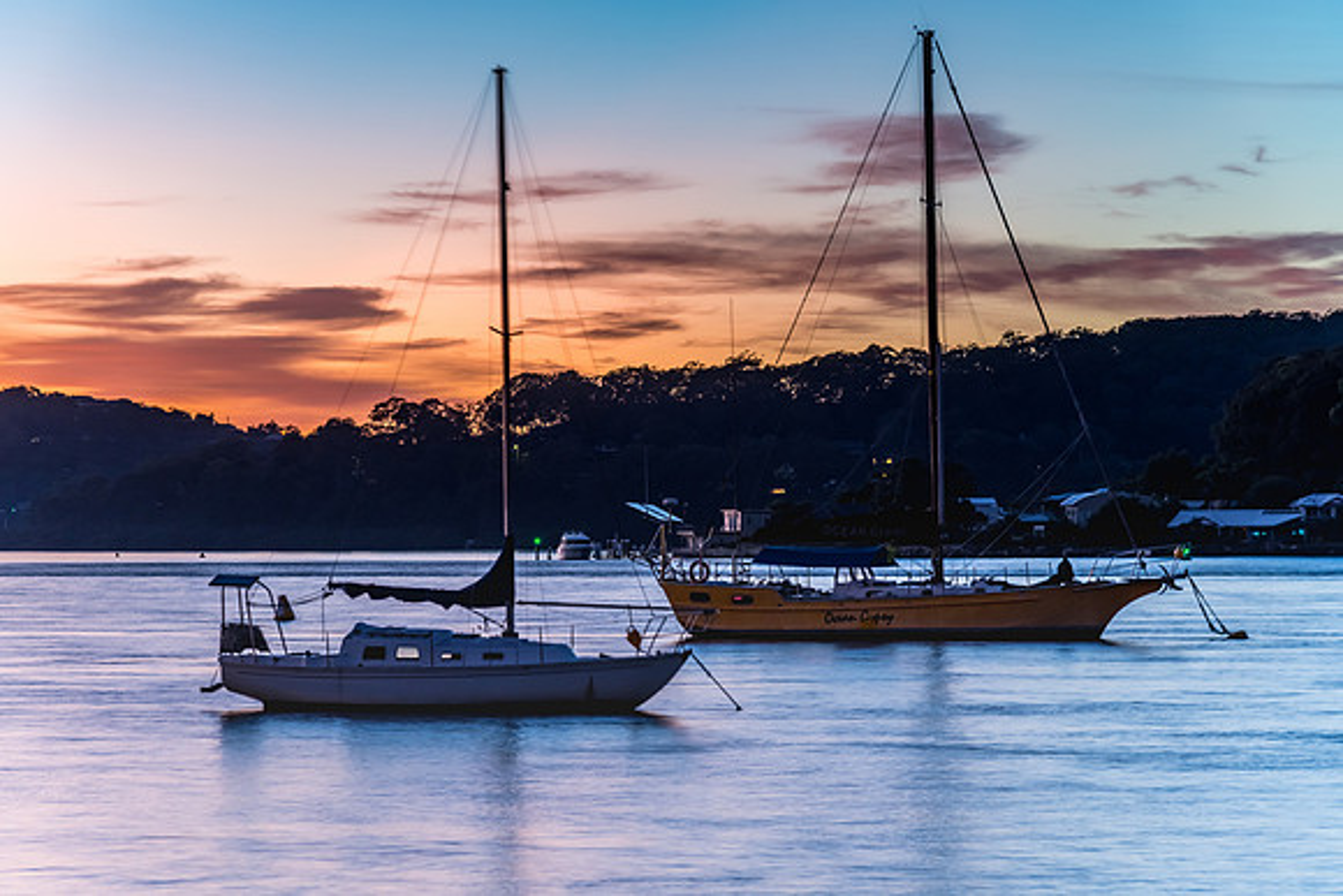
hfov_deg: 16.4
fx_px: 4657
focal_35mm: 125
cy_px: 435
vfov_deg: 11.0
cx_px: 648
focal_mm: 120
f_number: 6.3
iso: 400
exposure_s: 1.3
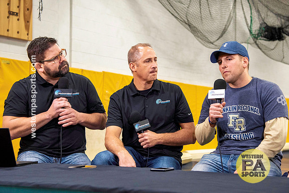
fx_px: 466
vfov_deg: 23.4
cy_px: 96
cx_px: 144
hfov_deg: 34.5
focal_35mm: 58
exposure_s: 1/200
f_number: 4.5
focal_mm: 58
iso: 1800
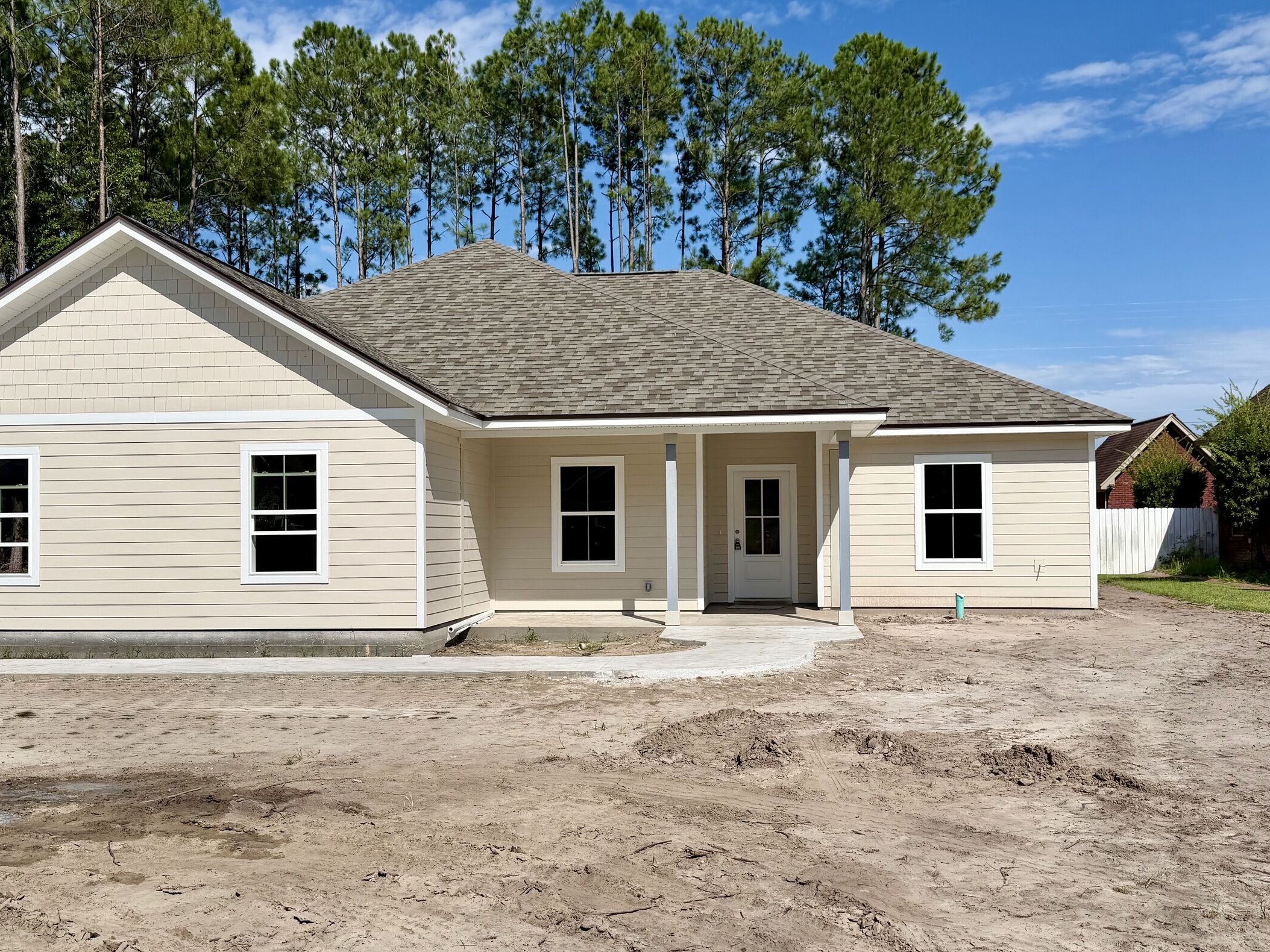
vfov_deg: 40.7
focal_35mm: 35
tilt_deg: +1.7
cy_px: 503
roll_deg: +0.7
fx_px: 1284
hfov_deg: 52.6
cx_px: 595
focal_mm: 6.76
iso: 80
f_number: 1.78
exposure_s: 1/10309
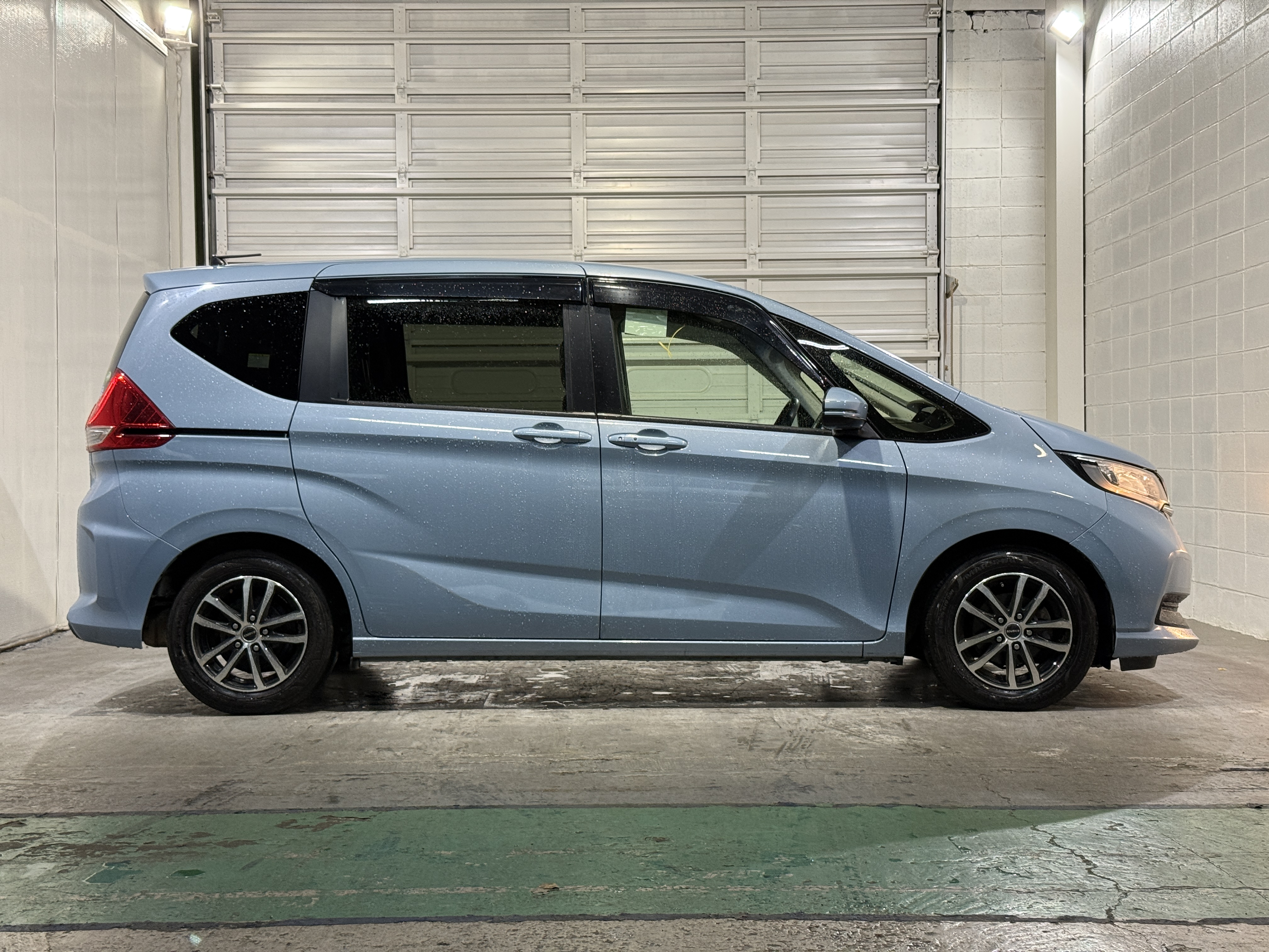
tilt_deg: -0.7
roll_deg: +0.4
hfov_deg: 39.7
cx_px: 634
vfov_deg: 30.3
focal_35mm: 48
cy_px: 476
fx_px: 1760
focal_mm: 6.76
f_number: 1.78
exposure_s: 1/60
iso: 125
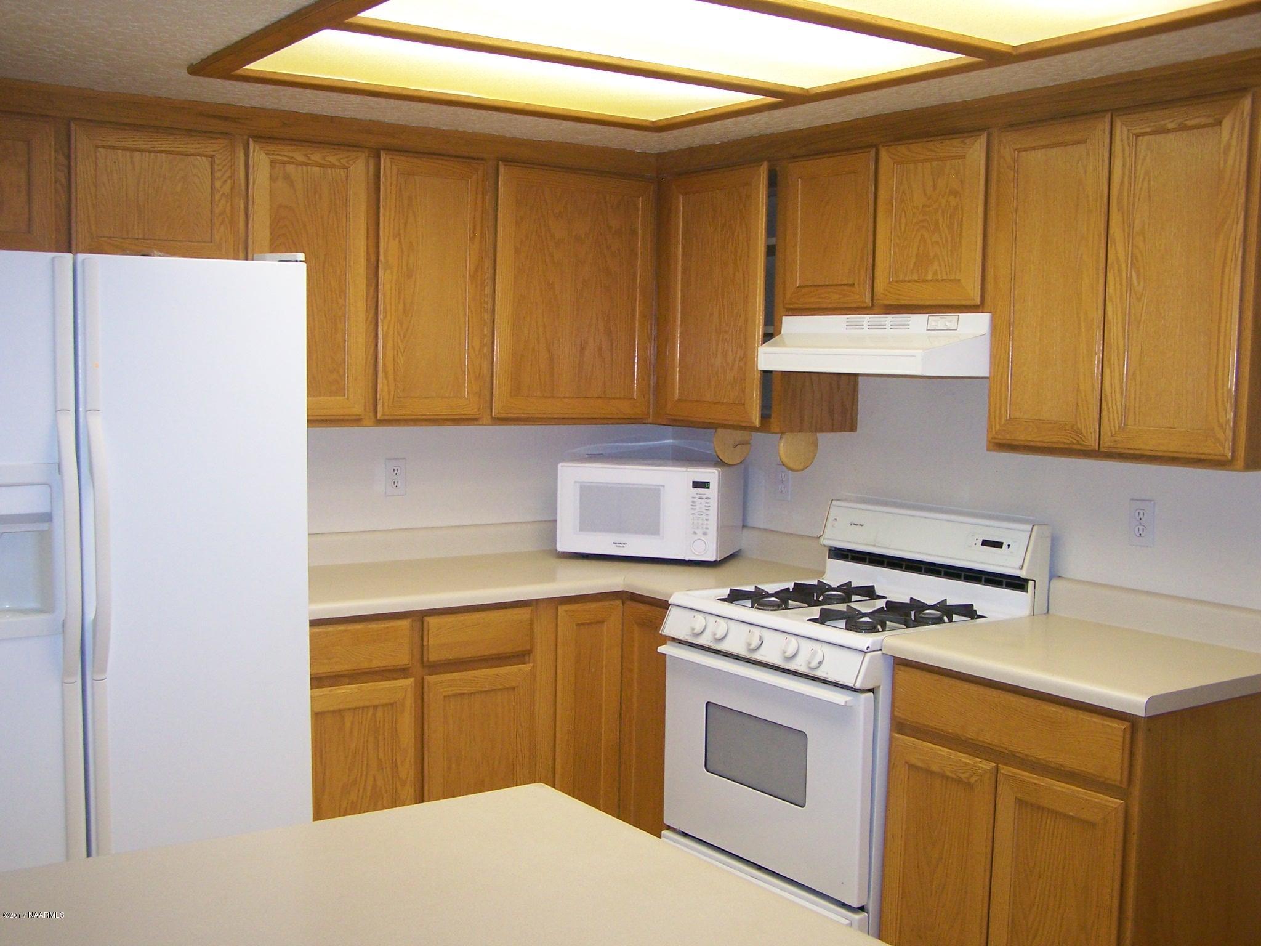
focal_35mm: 38
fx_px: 1384
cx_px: 630
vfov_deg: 37.7
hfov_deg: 49.0
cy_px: 473
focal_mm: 6.3
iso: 160
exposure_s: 1/60
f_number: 2.8
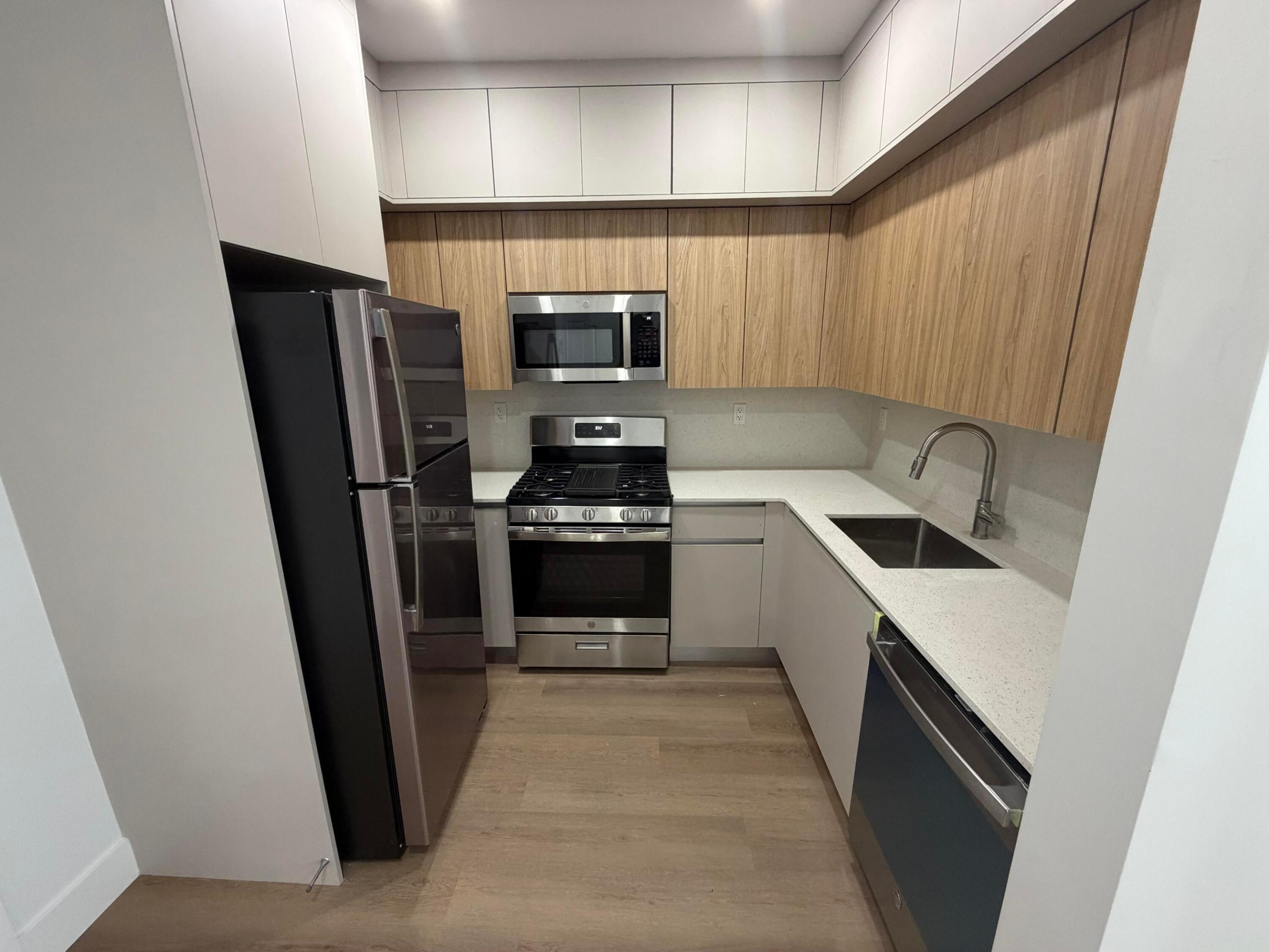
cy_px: 476
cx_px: 634
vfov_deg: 85.7
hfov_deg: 102.1
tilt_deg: -13.6
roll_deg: +0.7
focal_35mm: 14
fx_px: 513
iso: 320
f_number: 2.2
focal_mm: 2.22
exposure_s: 1/81
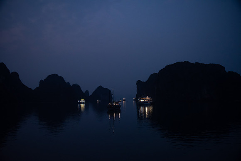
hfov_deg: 58.7
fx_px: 214
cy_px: 80
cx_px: 120
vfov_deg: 41.1
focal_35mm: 32
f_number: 4
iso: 1600
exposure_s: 1/40
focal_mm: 32
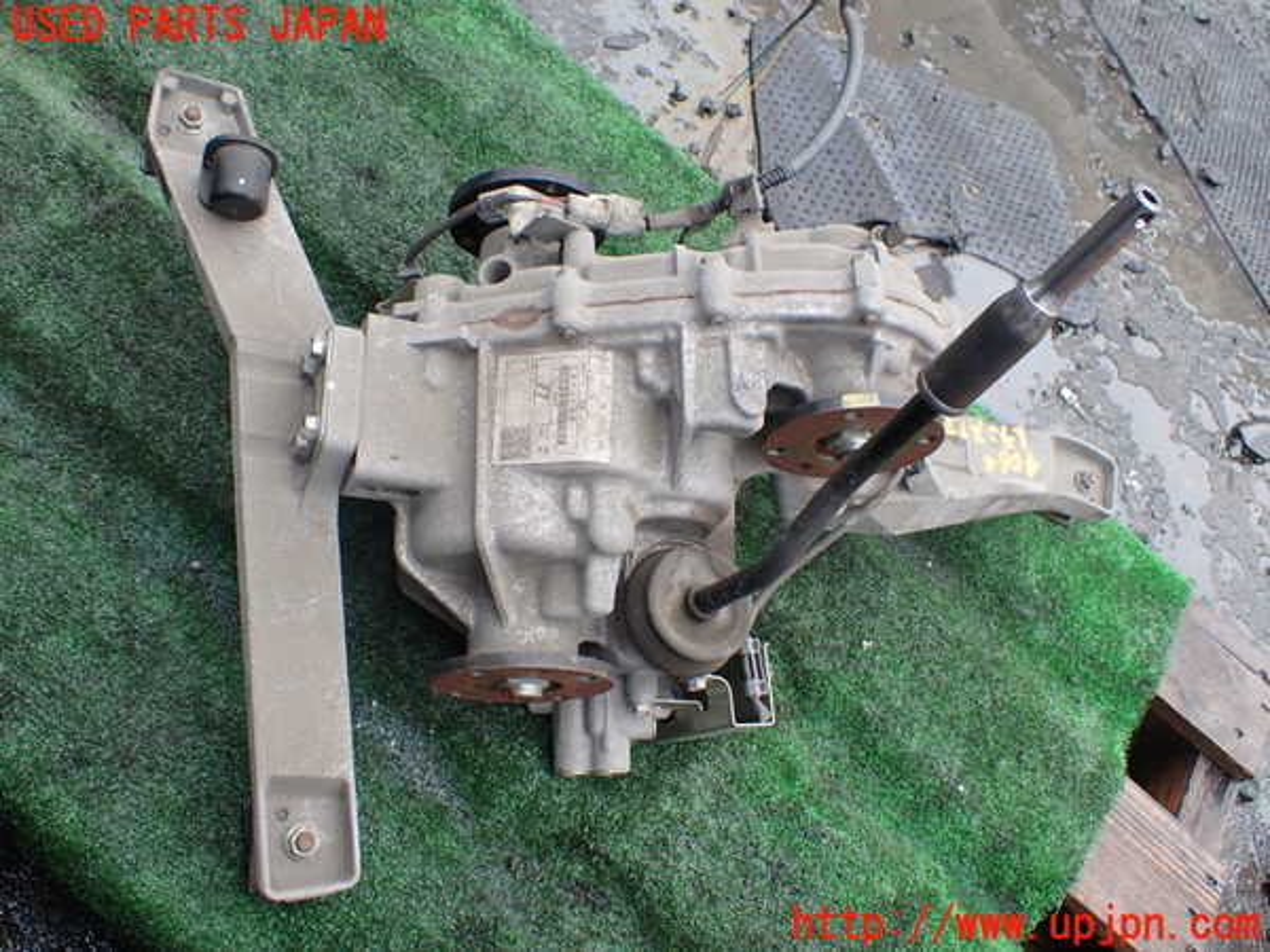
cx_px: 635
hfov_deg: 60.0
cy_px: 476
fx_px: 1101
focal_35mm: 30
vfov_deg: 46.8
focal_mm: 5.4
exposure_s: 1/200
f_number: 3.2
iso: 100
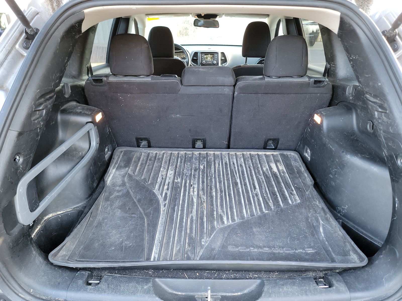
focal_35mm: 24
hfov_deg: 71.6
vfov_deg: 56.8
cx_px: 201
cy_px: 150
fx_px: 279
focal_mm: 6.7
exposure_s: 1/59
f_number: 1.8
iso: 421
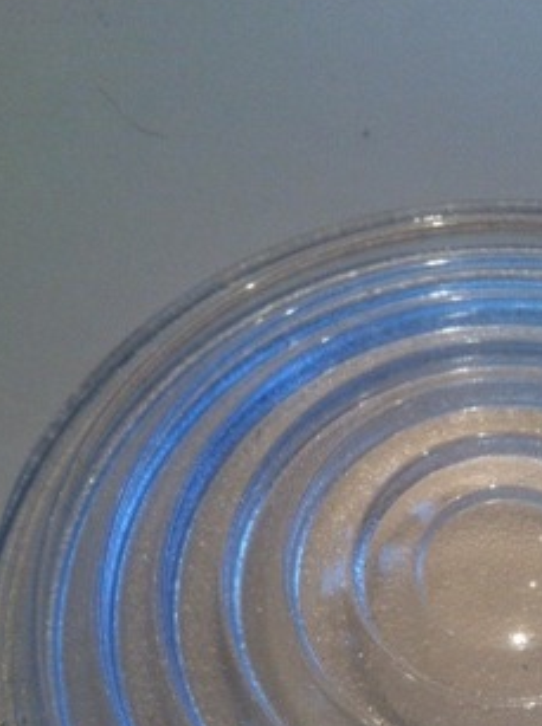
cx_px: 514
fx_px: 1529
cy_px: 681
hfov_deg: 19.6
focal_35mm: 73
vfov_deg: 25.7
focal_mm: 3.85
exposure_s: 1/25
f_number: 2.8
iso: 80
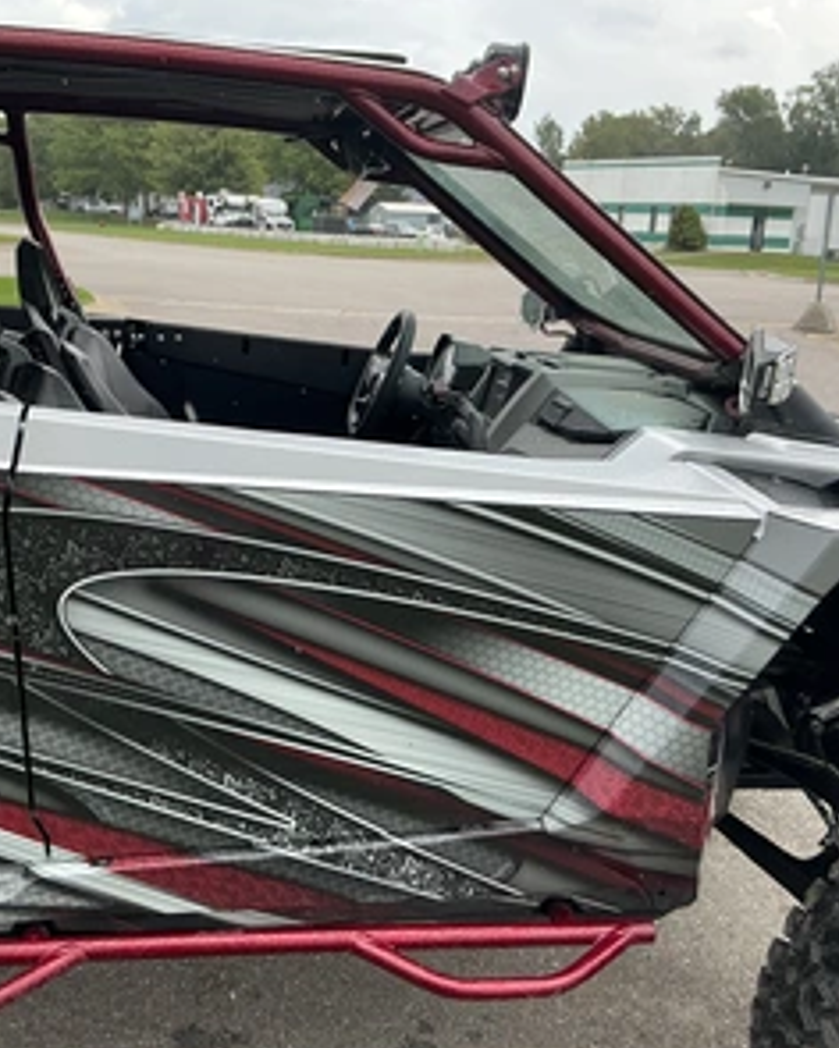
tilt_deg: -15.0
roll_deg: -2.2
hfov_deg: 39.9
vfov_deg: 49.1
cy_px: 526
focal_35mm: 37
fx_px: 1148
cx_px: 313
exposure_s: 1/358
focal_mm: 3
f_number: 1.8
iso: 25
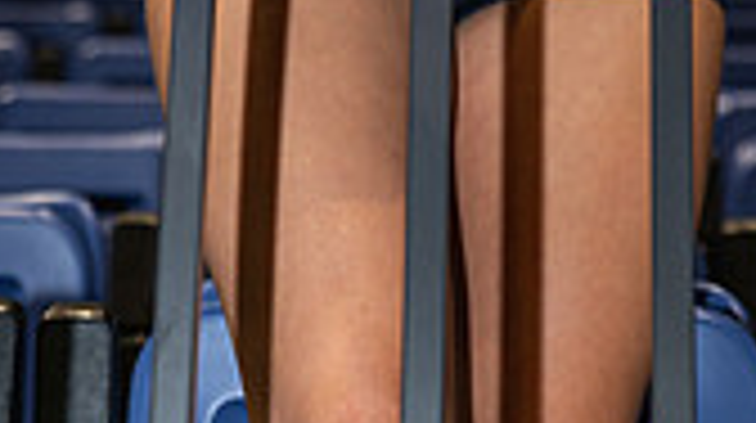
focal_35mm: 174
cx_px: 482
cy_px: -558
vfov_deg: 6.6
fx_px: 3484
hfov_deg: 12.4
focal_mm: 62
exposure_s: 1/125
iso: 125
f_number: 3.5
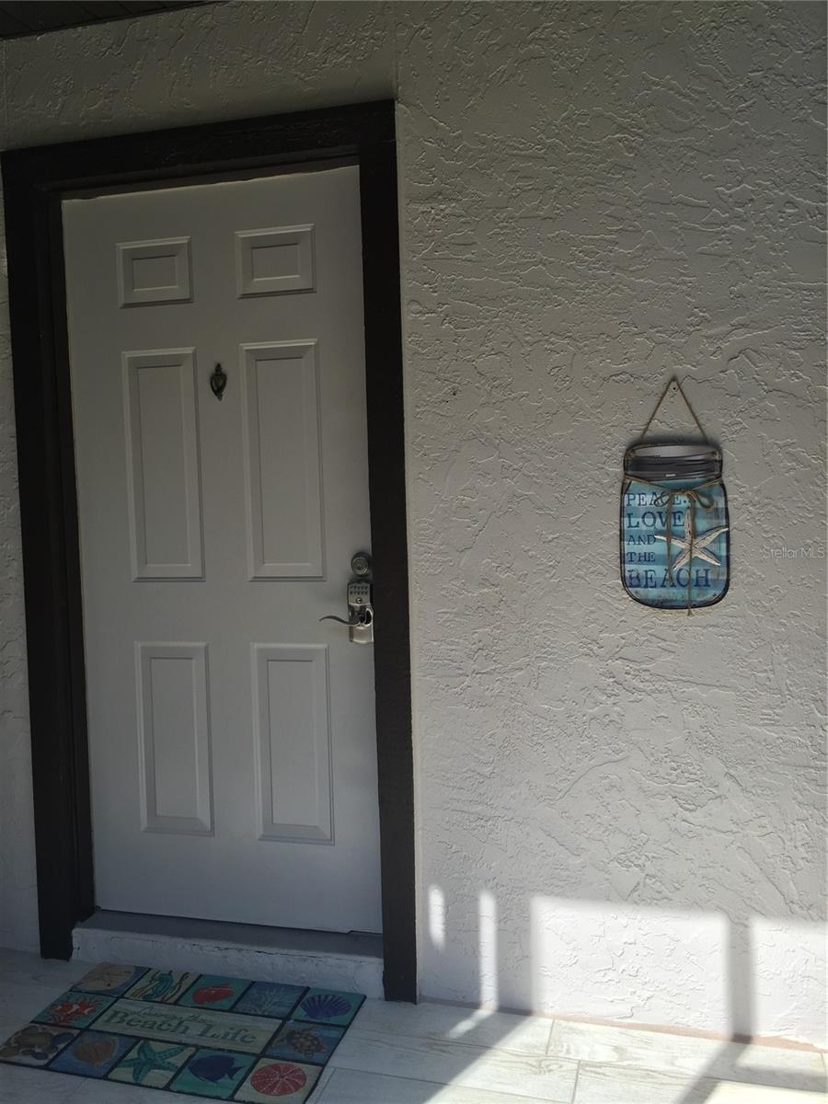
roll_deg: +0.9
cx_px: 414
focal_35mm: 29
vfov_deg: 61.7
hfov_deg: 48.2
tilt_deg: -2.5
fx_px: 925
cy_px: 552
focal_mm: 4.15
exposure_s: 1/534
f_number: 2.2
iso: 32
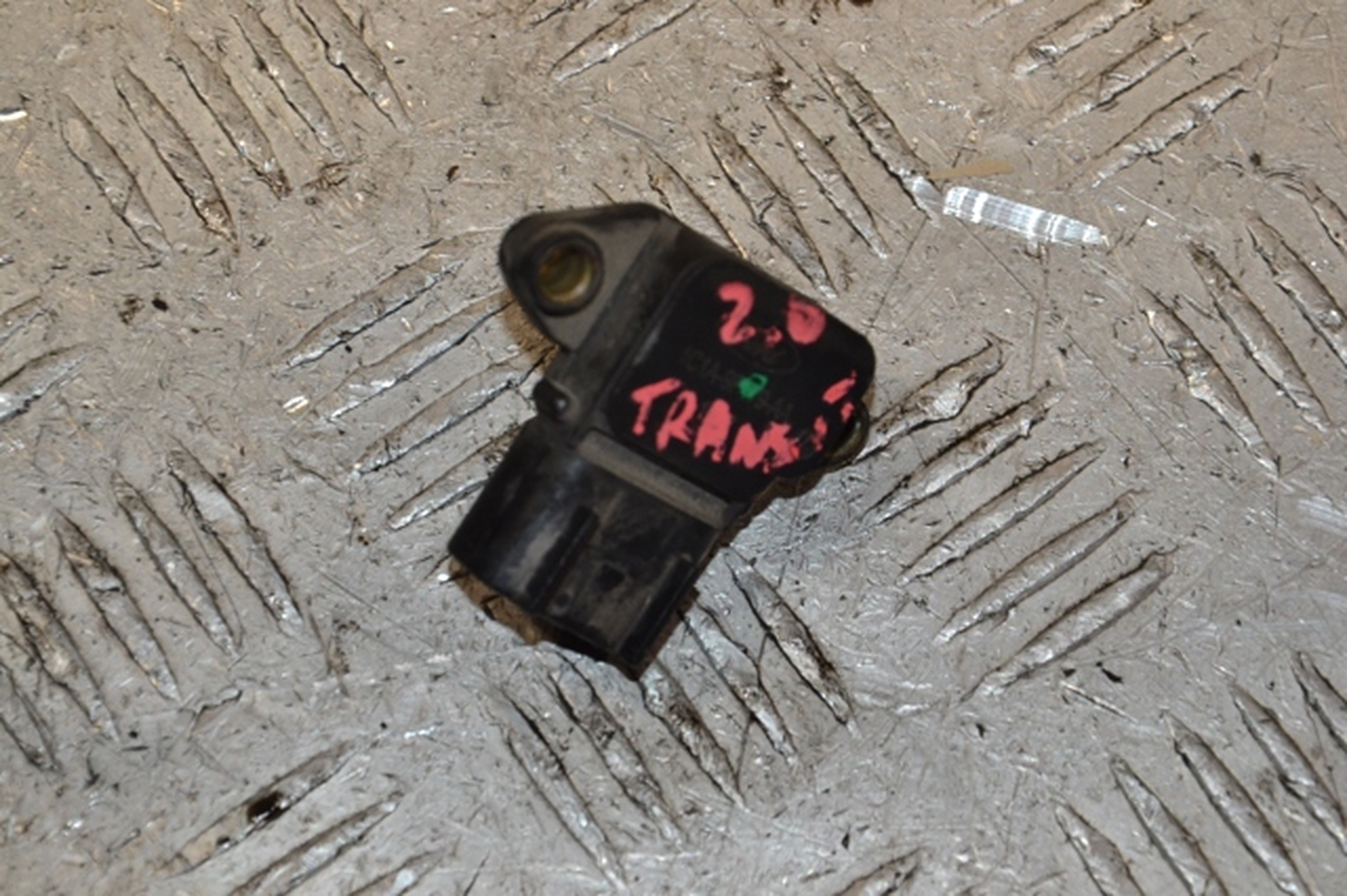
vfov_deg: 9.9
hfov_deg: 14.9
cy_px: 448
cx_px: 674
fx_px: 5161
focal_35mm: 138
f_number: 9
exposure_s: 1/200
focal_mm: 92
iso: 800
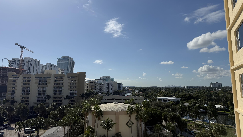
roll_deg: +0.0
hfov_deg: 69.9
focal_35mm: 27
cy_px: 59
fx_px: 174
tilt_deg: +9.3
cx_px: 121
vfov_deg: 42.8
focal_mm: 6.76
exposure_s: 1/14286
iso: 80
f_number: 1.78
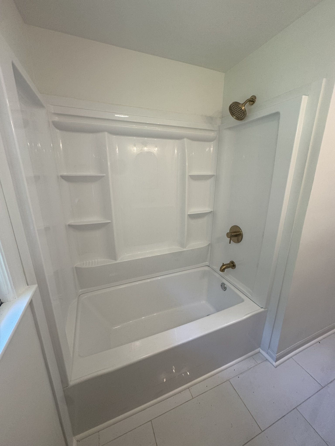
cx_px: 168
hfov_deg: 85.7
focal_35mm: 14
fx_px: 181
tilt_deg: -15.6
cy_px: 223
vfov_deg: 102.1
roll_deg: -0.5
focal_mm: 2.22
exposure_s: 1/120
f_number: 2.2
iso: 100
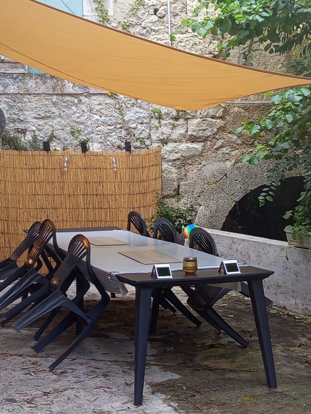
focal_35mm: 60
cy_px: 207
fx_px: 719
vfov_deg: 32.2
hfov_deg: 24.4
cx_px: 156
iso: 157
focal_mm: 5.24
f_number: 1.7
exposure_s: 1/100
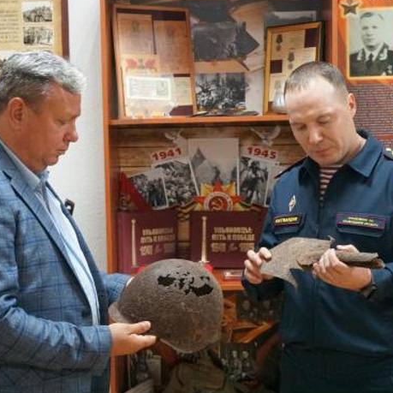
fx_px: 882
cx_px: 178
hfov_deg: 25.1
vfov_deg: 25.1
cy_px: 201
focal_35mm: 69
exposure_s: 1/160
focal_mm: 33
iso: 6400
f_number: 4.5
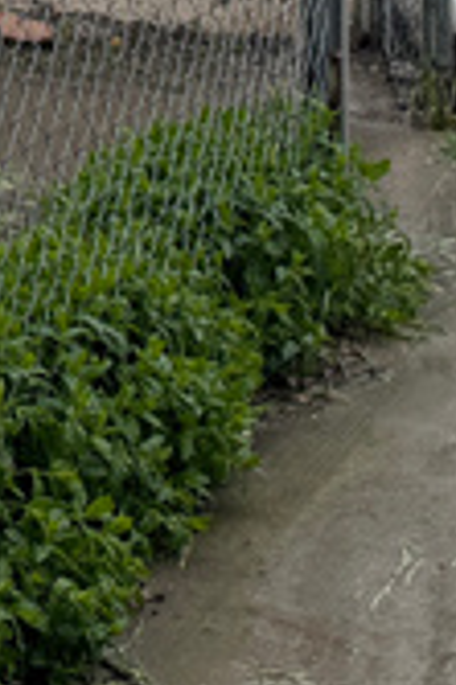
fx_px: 2913
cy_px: -742
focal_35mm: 153
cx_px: -349
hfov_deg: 8.6
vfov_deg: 11.8
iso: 80
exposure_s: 1/2445
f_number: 1.78
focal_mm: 6.76
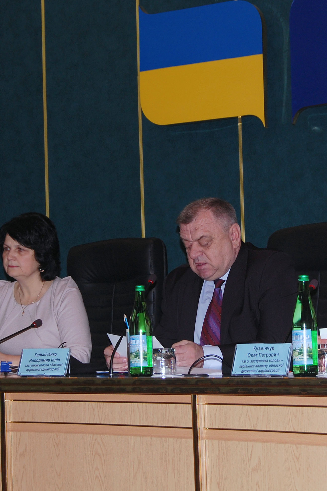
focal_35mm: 91
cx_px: 198
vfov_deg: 22.4
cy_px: 245
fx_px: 1240
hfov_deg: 15.0
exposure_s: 1/125
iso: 400
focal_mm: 40
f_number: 7.1
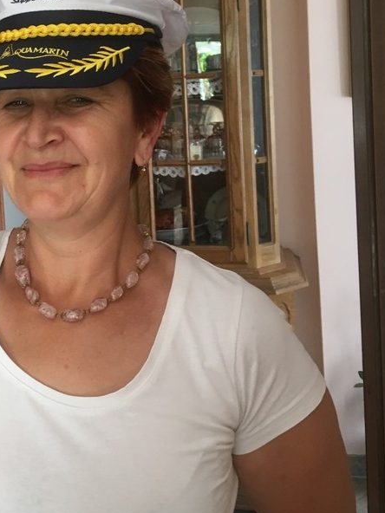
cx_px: 69
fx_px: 727
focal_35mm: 49
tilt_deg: -2.9
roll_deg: +4.3
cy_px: 125
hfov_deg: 28.9
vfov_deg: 37.9
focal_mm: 4.15
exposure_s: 1/33
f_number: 2.2
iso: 125
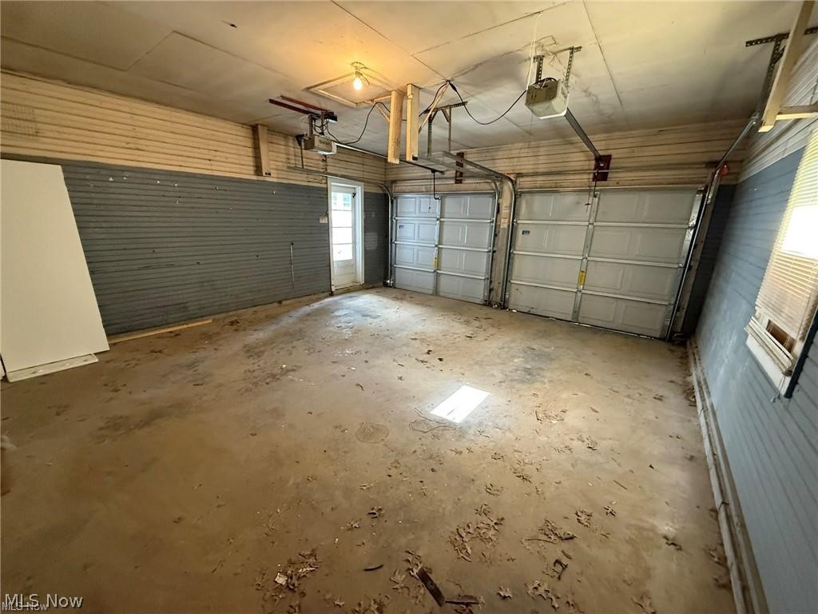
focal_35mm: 14
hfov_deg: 102.1
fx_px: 331
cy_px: 307
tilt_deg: -12.4
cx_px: 409
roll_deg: -1.9
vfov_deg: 85.7
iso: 640
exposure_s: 1/60
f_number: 2.2
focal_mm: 2.22
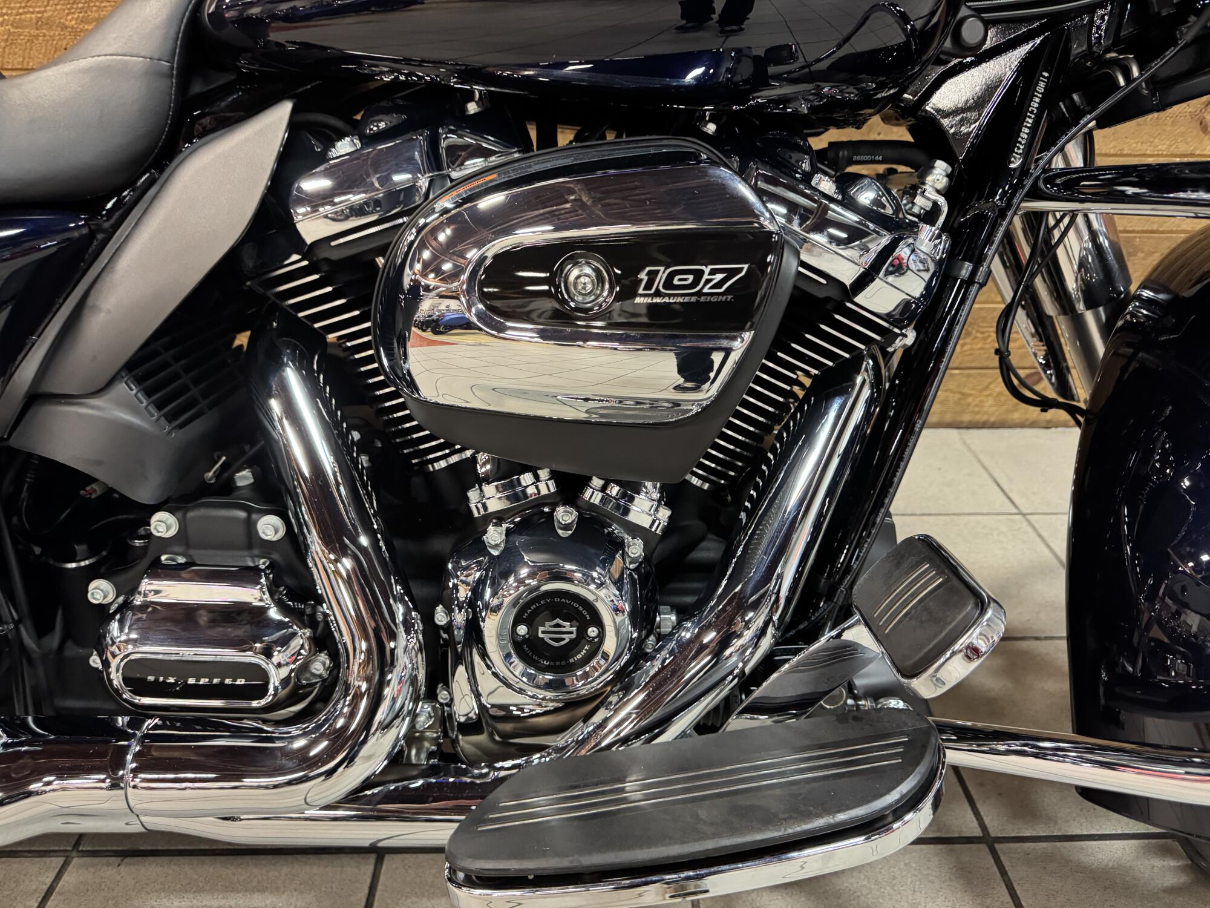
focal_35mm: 24
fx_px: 839
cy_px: 454
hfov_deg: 71.6
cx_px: 605
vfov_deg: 56.8
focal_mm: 6.76
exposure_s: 1/60
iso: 640
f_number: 1.78
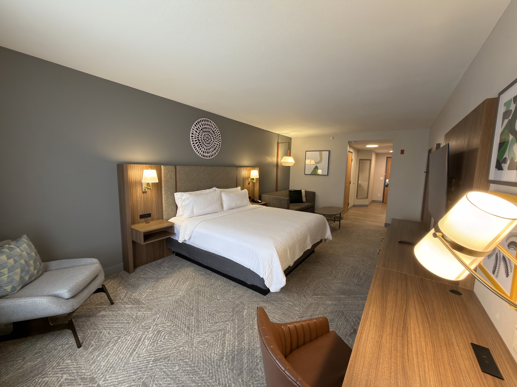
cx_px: 258
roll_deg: -1.4
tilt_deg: -5.7
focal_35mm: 14
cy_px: 194
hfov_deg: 102.1
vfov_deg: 85.7
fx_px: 209
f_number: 2.2
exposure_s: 1/30
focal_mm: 2.22
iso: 100
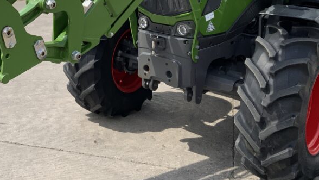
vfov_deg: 20.6
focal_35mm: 55
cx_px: 124
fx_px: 465
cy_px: -27
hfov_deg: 37.7
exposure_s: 1/1730
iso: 16
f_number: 1.8
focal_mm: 3
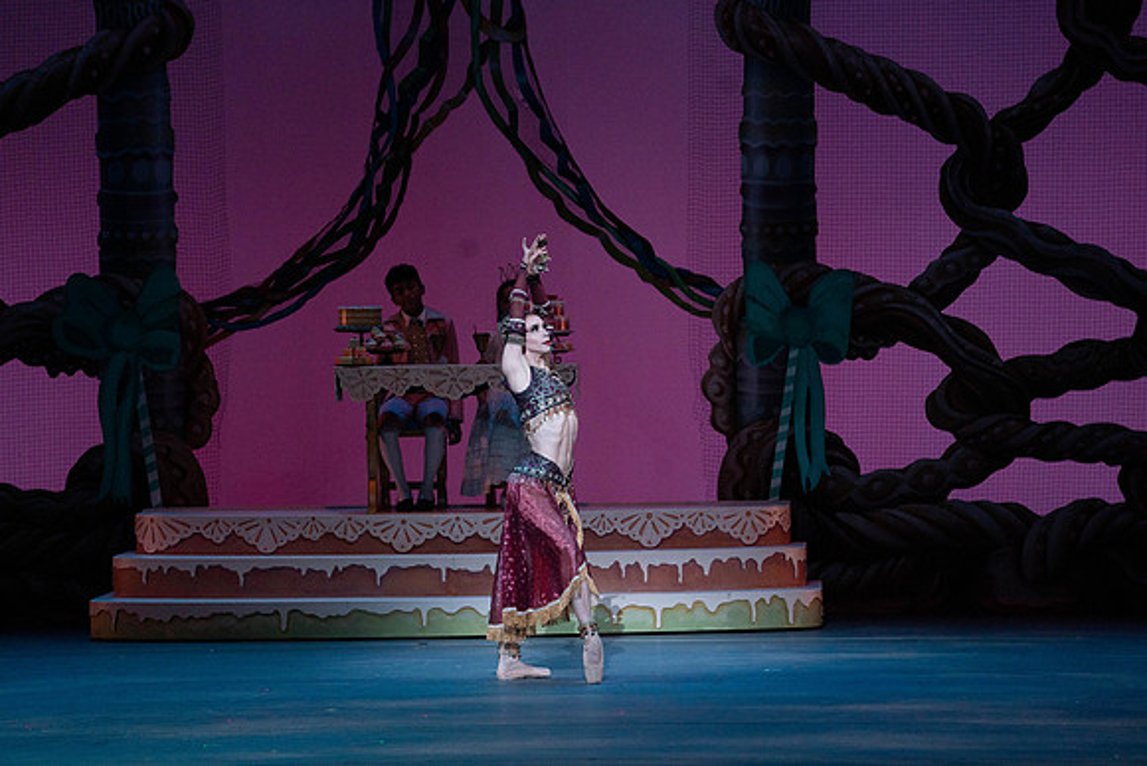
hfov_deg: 10.3
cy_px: 383
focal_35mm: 200
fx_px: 6373
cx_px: 574
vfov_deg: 6.9
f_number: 5.6
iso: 3200
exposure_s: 1/320
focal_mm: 200
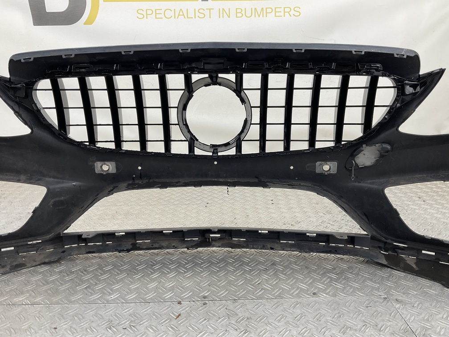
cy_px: 168
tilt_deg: -17.1
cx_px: 224
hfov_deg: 61.7
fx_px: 376
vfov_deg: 48.2
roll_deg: -0.1
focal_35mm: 29
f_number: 1.8
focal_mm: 3
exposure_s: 1/100
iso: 40
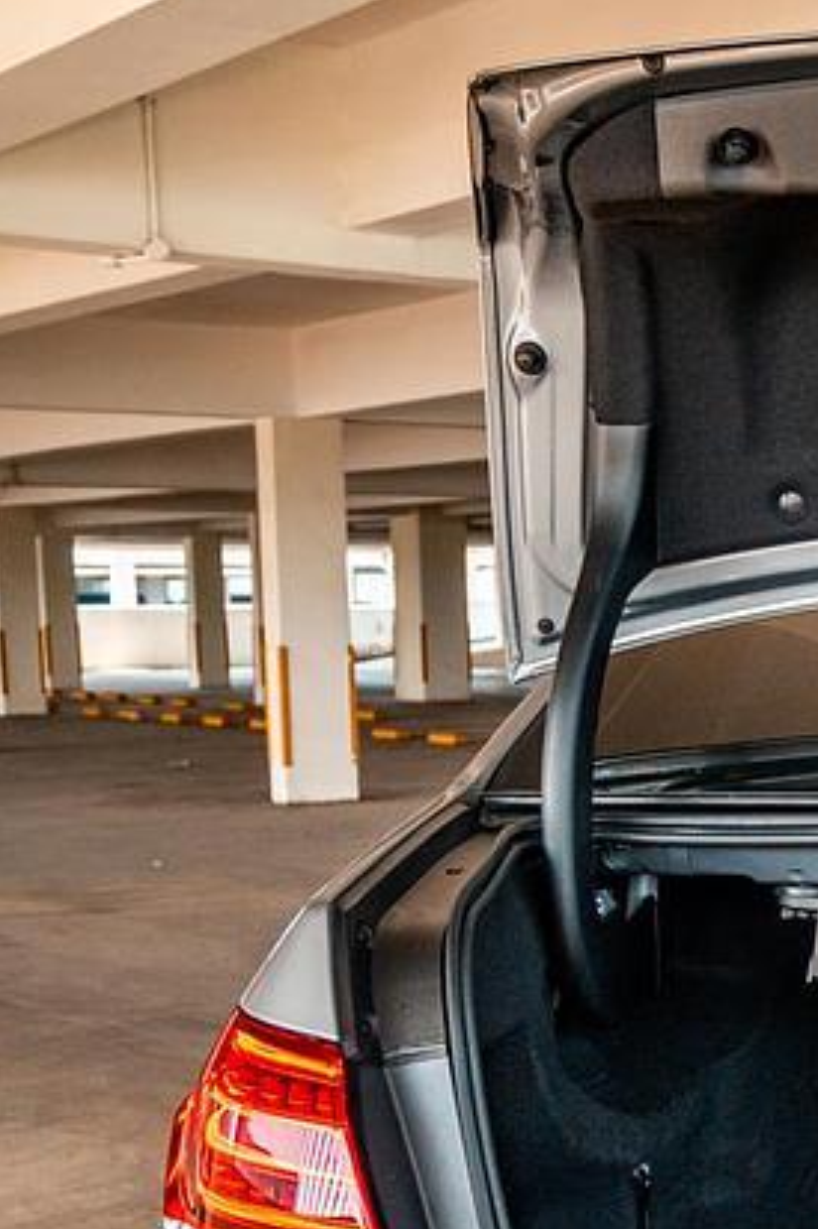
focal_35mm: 68
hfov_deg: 17.7
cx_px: 1264
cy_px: 997
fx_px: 2319
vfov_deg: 29.0
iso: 500
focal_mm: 17
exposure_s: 1/200
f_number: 2.8
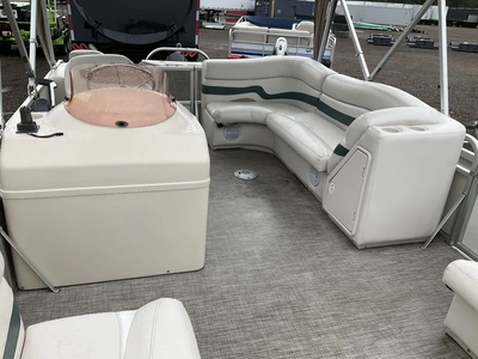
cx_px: 239
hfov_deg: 61.7
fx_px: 400
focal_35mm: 29
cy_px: 180
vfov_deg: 48.2
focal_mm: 3
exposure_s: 1/912
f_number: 1.8
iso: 25
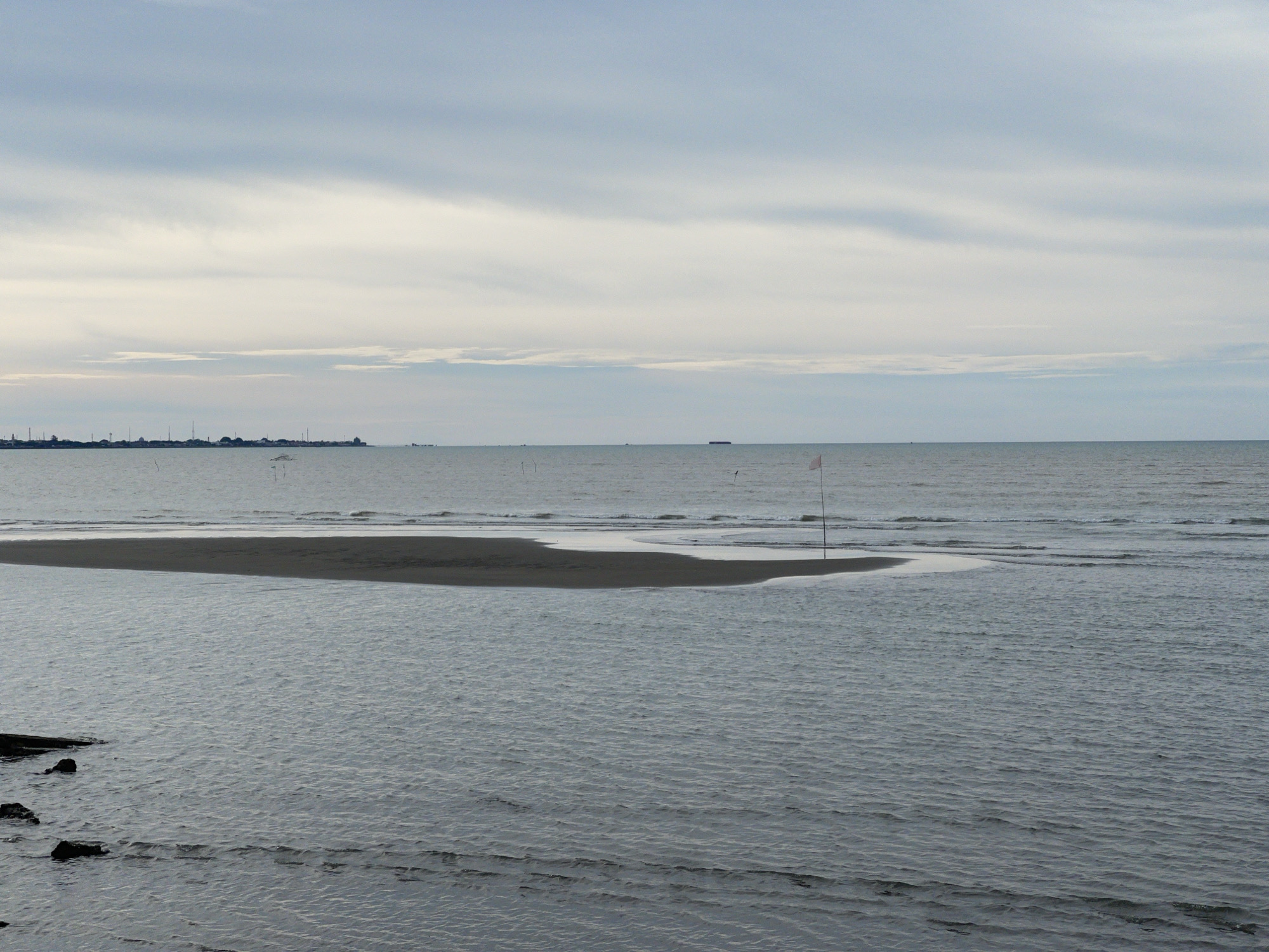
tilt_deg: -1.4
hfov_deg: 30.3
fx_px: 2346
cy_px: 476
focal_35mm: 64
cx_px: 634
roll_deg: +0.4
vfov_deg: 22.9
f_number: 2.2
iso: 20
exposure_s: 1/1597
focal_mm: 7.5
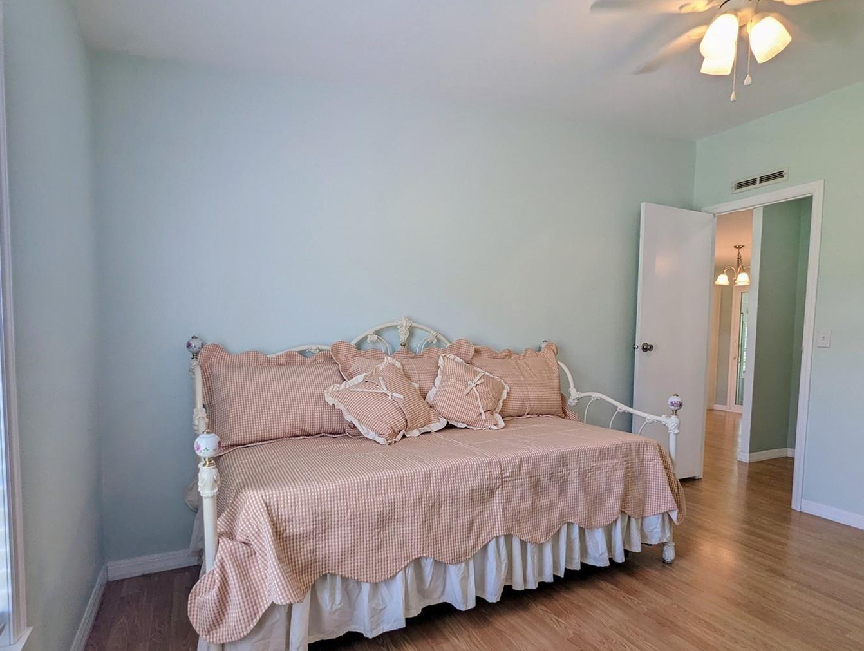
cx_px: 454
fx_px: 475
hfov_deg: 84.5
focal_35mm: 19
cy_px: 364
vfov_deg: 68.6
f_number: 2.2
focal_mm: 2.35
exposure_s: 1/120
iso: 128
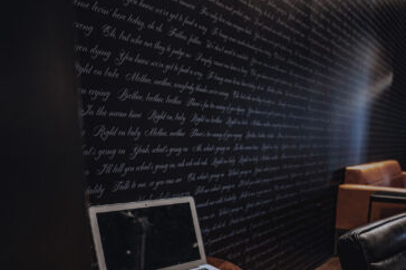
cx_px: 246
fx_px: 372
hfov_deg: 56.8
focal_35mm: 33
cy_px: 218
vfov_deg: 38.4
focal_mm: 20
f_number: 1.8
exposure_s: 1/200
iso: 2000
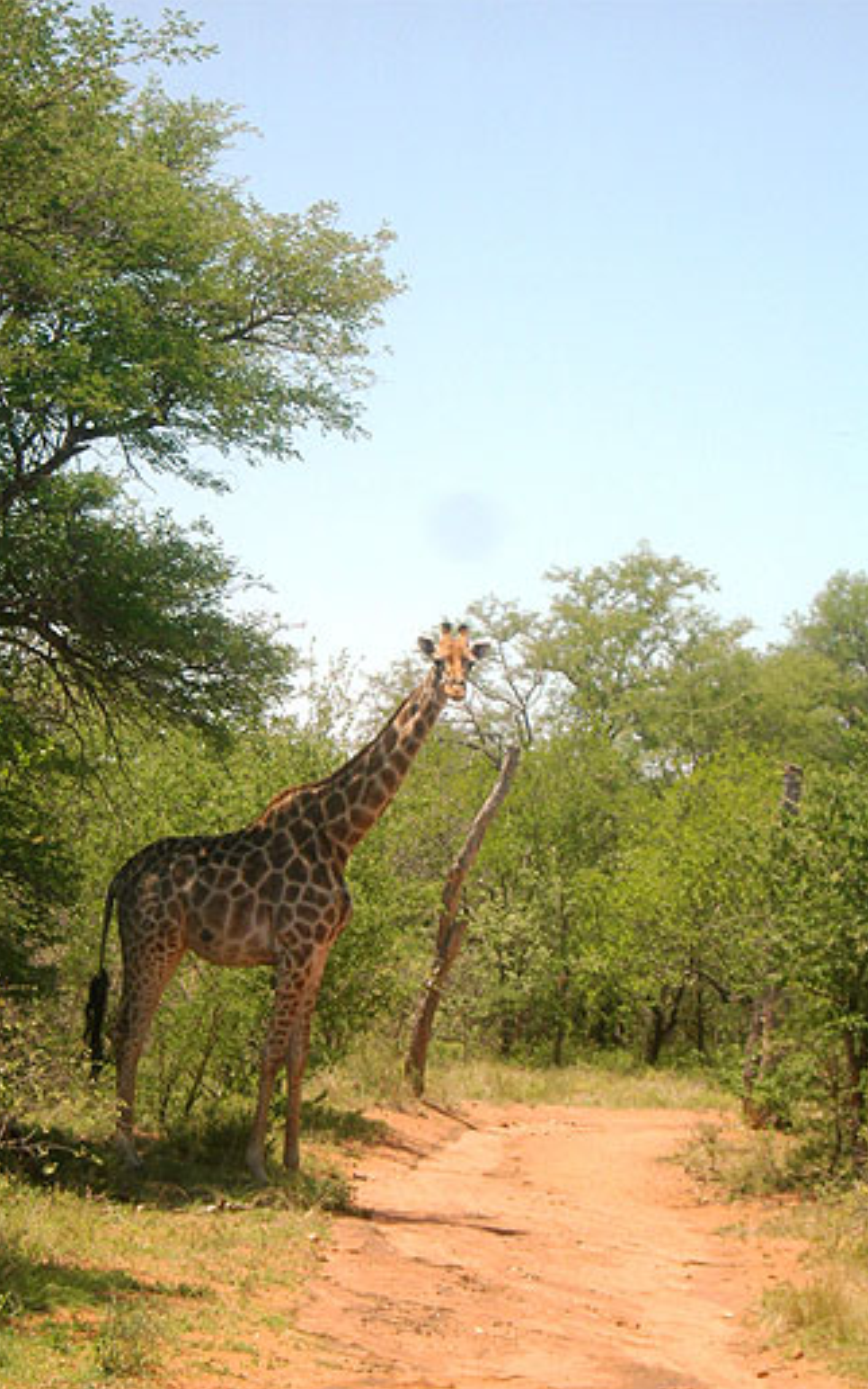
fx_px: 4578
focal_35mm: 121
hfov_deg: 10.8
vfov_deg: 17.2
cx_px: 361
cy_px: 699
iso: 50
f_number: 8.2
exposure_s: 1/134
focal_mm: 23.4
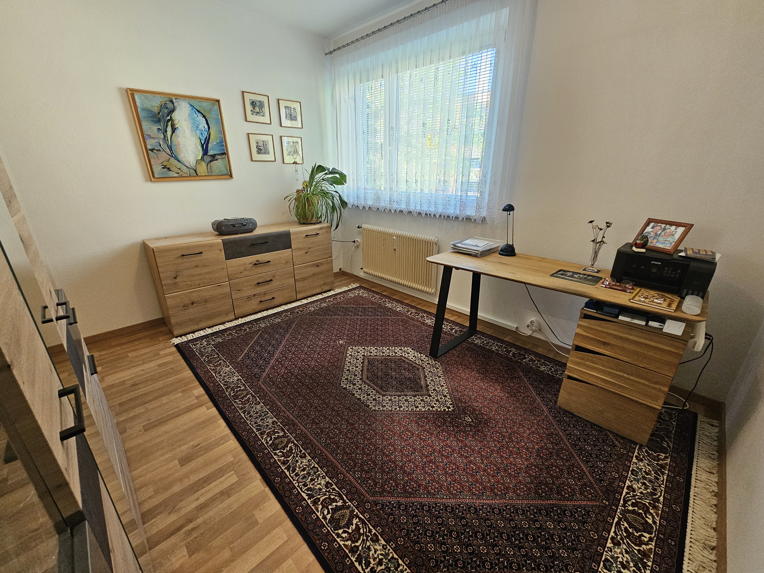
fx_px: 287
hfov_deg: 106.2
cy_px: 286
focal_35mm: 13
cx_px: 382
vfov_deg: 89.9
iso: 400
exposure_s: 1/60
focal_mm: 2.2
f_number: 2.2
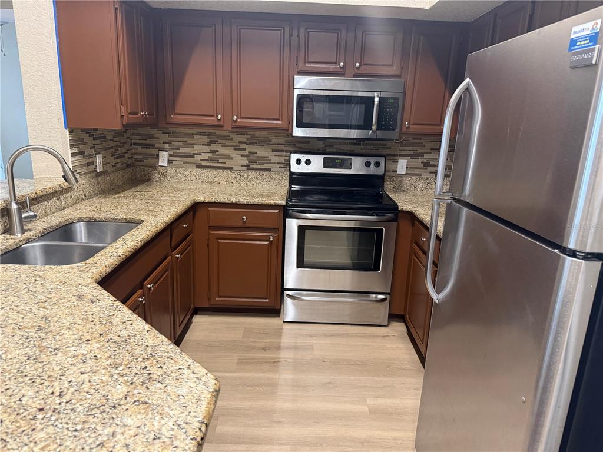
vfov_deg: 56.8
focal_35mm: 24
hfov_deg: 71.6
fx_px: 418
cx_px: 302
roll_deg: -2.3
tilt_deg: -13.7
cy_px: 226
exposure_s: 1/60
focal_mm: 6.76
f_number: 1.78
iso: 400
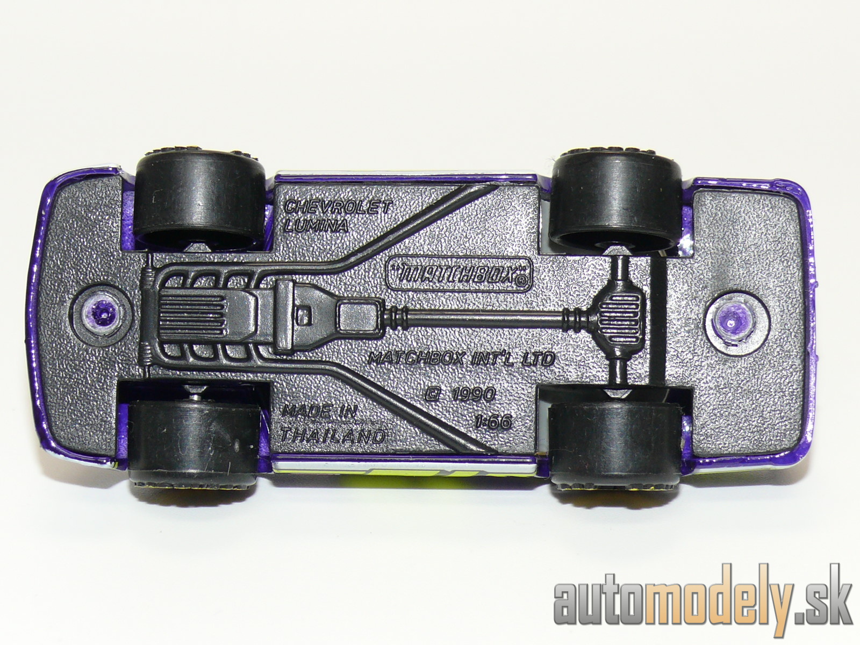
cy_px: 322
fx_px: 2783
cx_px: 430
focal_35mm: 112
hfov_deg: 17.6
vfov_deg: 13.2
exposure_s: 1/30
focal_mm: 14.2
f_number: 4
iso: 100
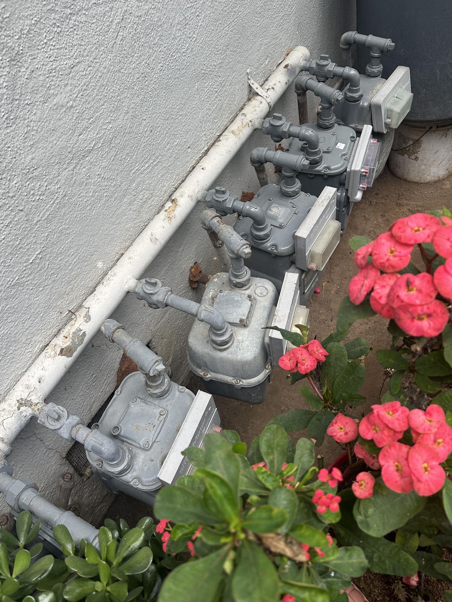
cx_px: 190
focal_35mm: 28
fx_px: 488
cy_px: 269
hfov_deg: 49.5
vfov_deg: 63.3
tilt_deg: -47.5
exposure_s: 1/220
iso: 64
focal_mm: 6.86
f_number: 1.78
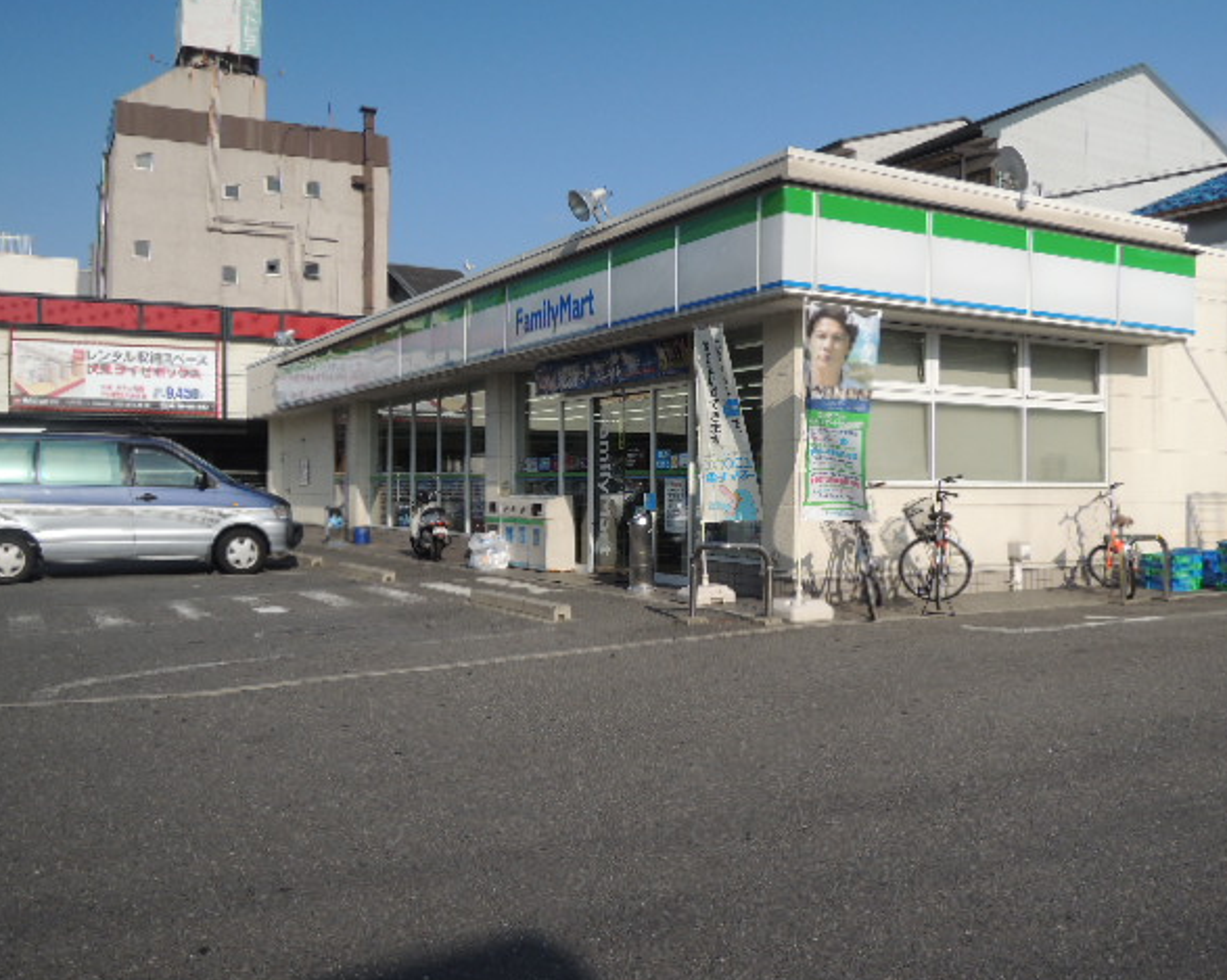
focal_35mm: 33
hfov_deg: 54.2
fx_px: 1198
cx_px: 623
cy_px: 489
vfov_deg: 44.5
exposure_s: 1/1600
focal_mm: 5.5
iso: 100
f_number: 3
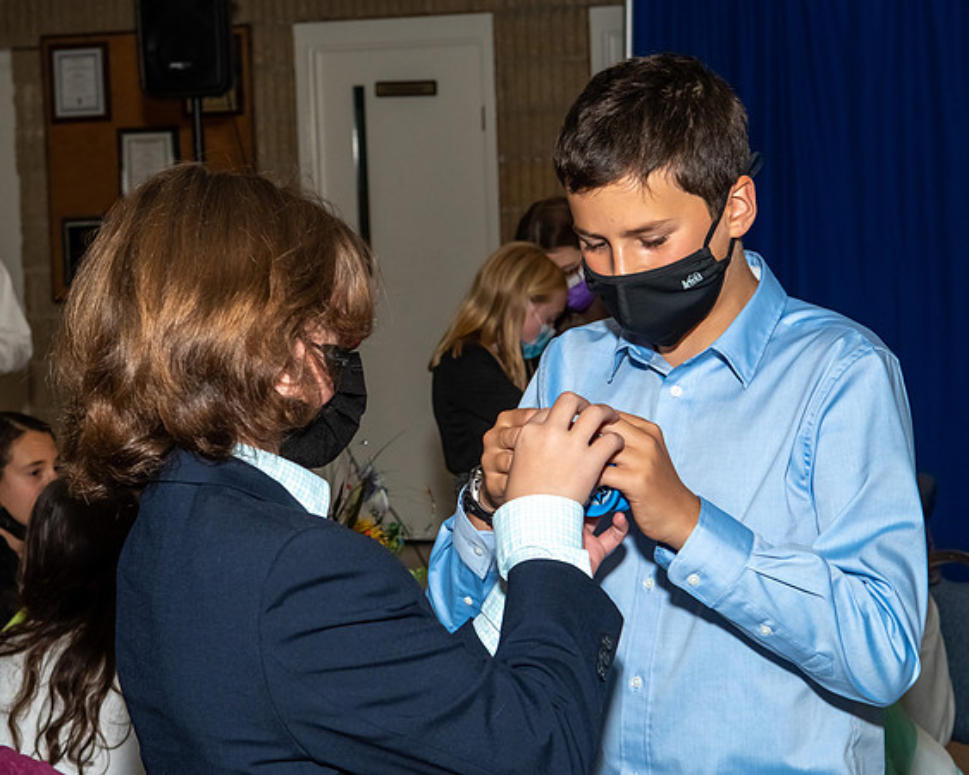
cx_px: 428
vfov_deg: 18.0
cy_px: 384
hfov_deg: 22.4
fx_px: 2445
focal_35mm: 85
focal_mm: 44
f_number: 6.3
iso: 500
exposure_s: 1/250
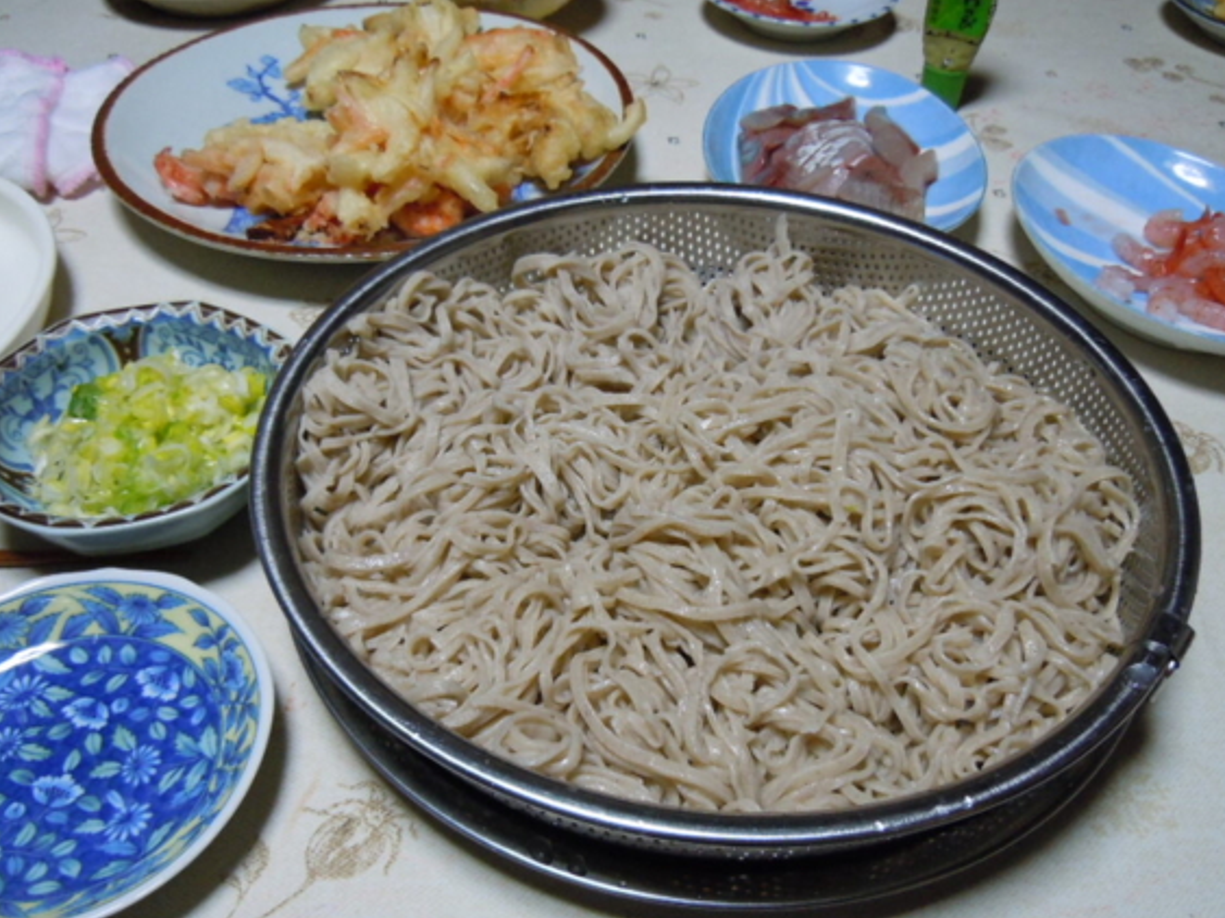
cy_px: 487
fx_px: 1132
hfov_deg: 56.8
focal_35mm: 32
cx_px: 609
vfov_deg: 44.1
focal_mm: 5.4
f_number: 3.5
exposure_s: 1/40
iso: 400
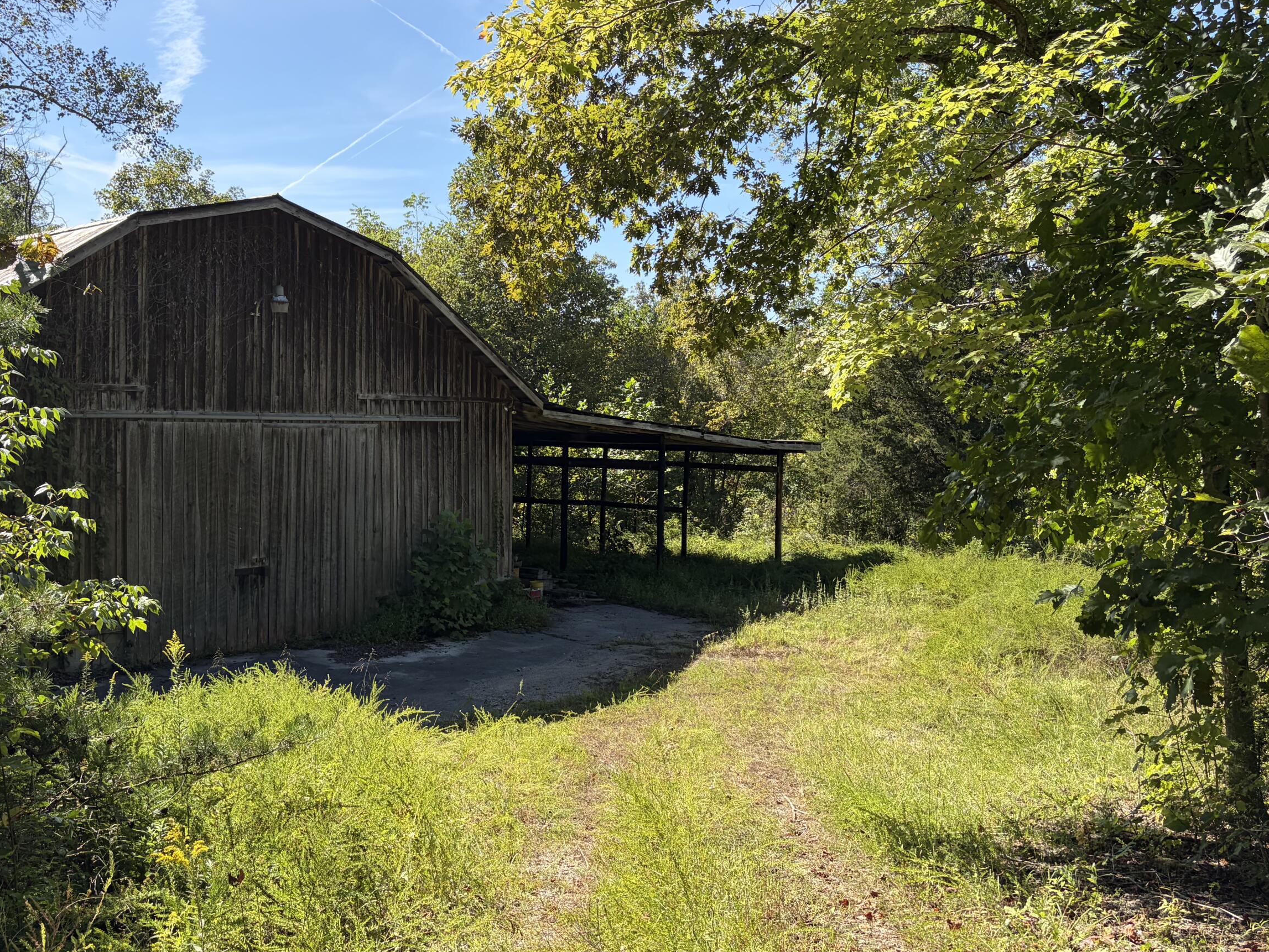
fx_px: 1247
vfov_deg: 41.8
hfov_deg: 53.7
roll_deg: -0.7
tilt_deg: -2.0
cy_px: 457
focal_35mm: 34
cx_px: 536
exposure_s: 1/1848
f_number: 1.6
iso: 64
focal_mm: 5.96
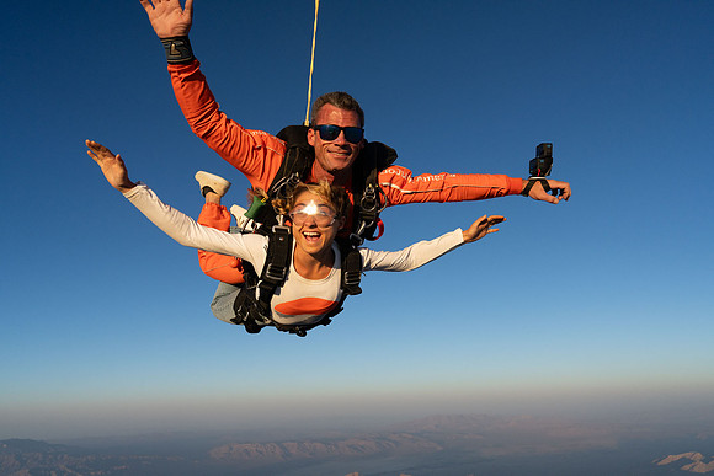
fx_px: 476
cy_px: 238
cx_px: 357
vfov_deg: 53.2
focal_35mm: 24
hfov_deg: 73.7
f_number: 9
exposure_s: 1/2000
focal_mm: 24
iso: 1250
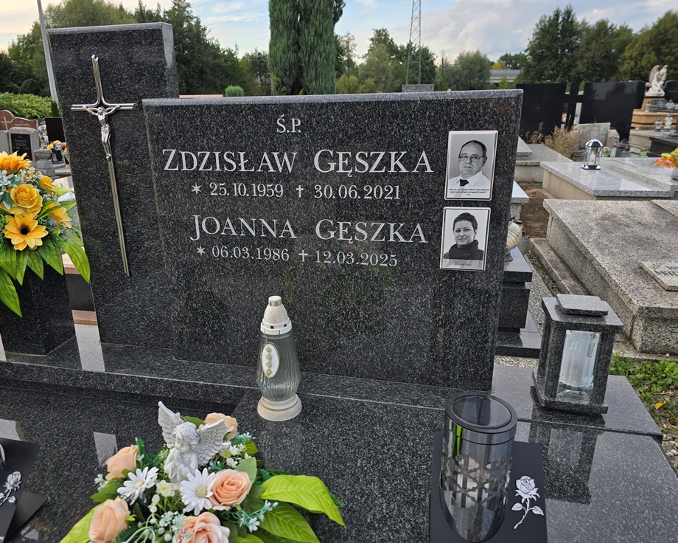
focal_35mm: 25
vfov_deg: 56.8
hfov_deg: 68.0
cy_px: 266
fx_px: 502
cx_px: 308
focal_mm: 6.3
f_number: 1.7
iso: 12
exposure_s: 1/180
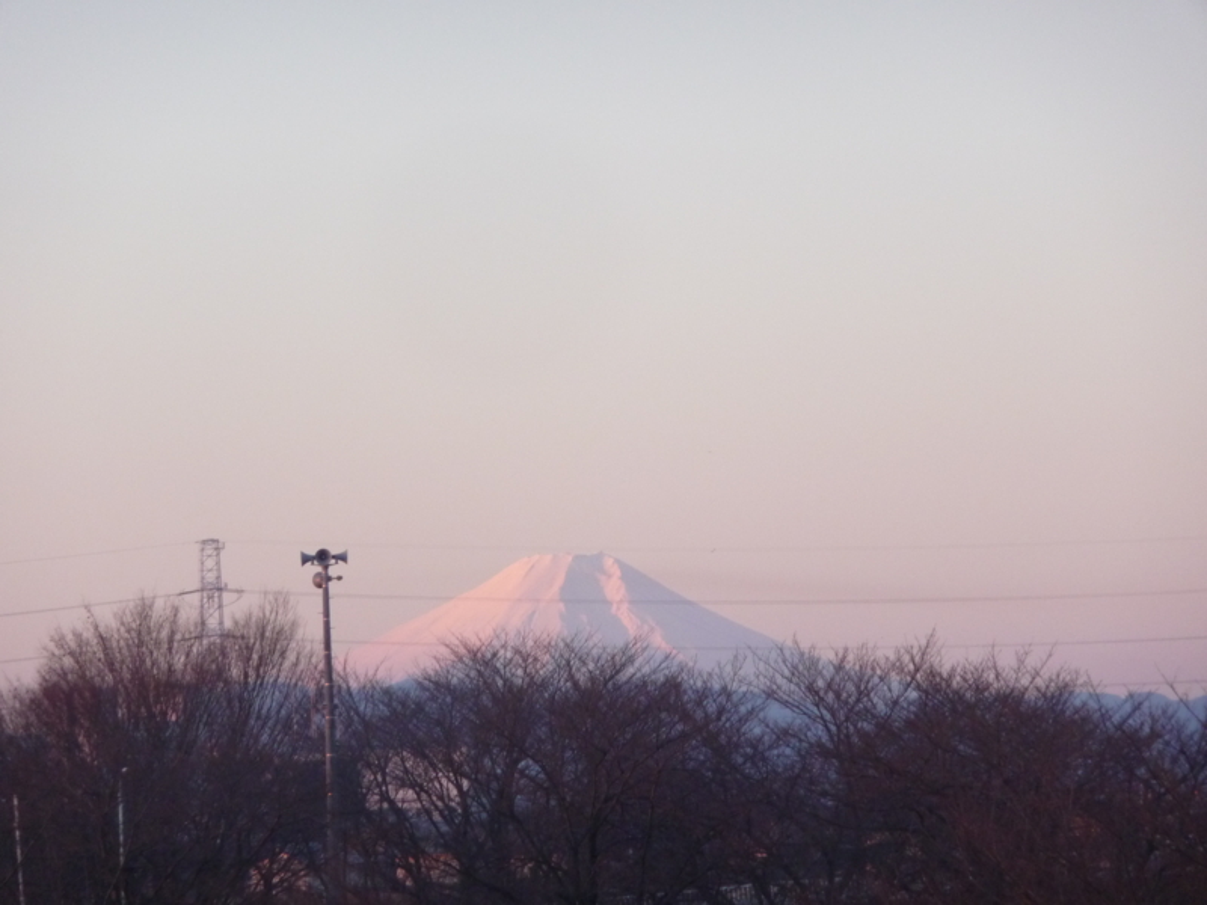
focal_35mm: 280
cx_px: 604
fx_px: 9763
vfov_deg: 5.3
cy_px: 452
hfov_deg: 7.1
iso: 320
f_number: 4.9
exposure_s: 1/125
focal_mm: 47
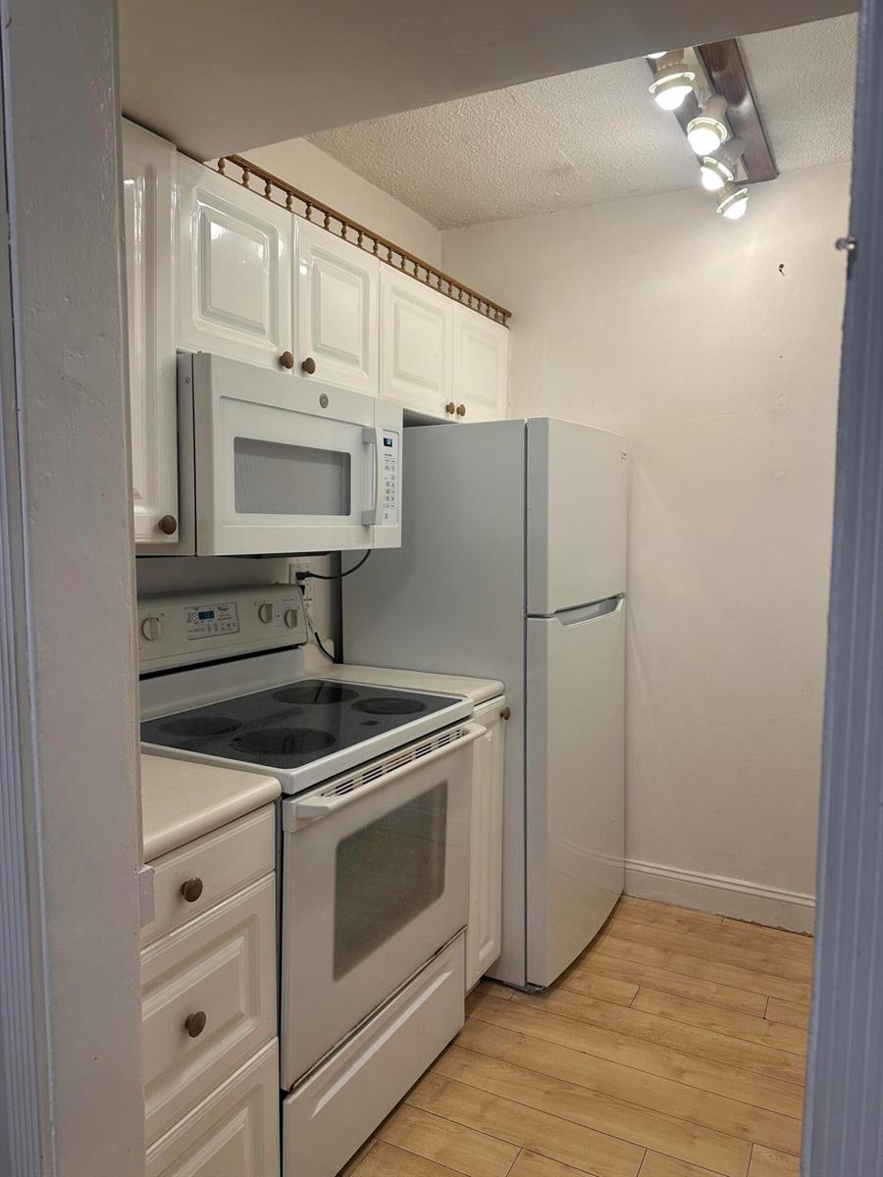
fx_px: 816
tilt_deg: -3.9
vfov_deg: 71.6
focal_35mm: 24
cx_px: 442
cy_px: 588
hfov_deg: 56.8
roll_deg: -0.9
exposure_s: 1/120
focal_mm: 6.86
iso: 100
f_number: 1.78
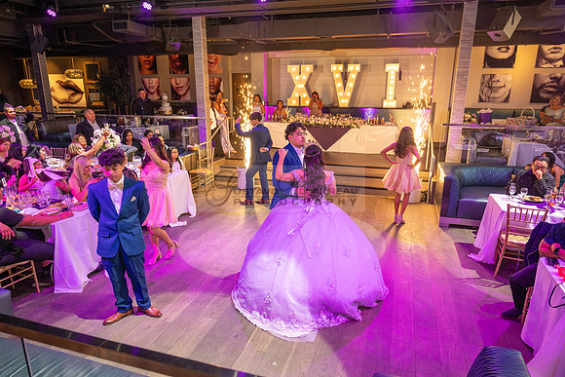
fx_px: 377
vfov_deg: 53.2
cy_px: 188
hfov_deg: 73.7
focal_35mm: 24
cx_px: 282
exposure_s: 1/125
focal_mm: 24
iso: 1000
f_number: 3.5
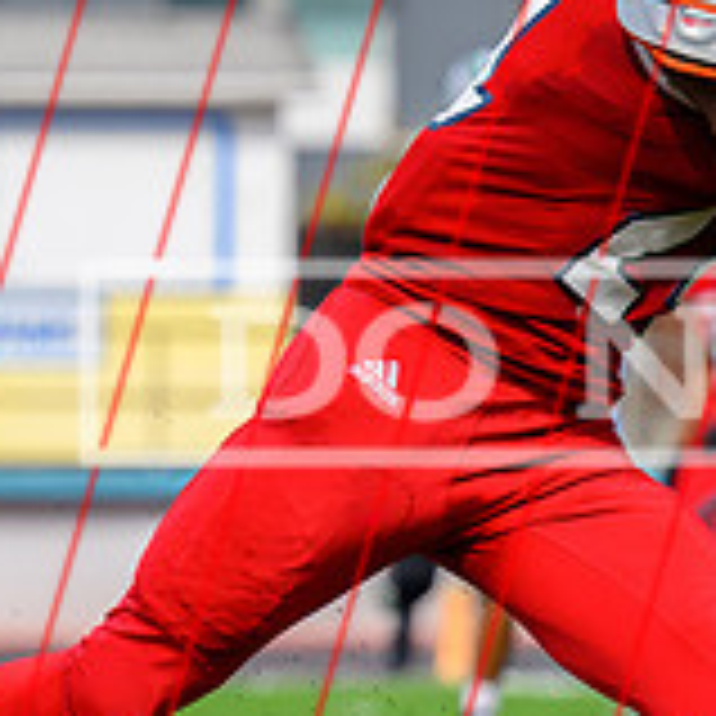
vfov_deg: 3.7
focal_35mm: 470
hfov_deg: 3.7
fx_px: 10999
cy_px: 504
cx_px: 645
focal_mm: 115
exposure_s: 1/2000
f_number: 3.2
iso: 200
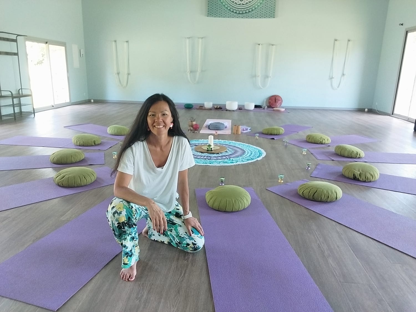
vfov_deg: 54.9
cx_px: 208
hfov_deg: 69.4
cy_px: 156
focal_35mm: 25
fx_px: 300
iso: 160
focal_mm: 2.67
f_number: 2.2
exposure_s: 1/33
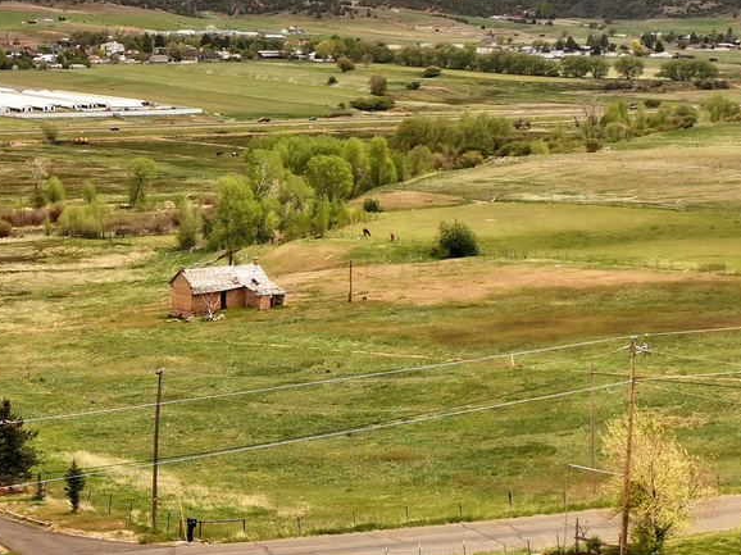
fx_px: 1819
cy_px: 443
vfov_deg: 17.2
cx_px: 63
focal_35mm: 85
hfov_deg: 22.4
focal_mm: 12.29
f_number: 2.8
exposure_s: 1/1600
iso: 100
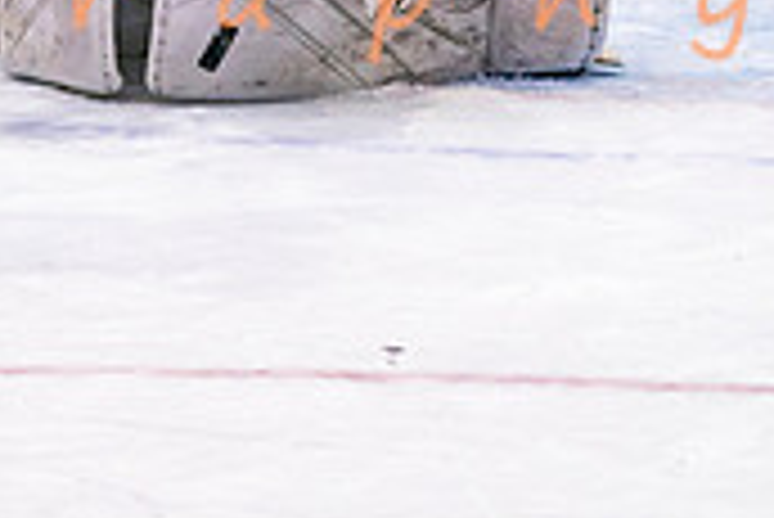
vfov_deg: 2.6
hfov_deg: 3.9
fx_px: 11490
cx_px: 17
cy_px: -200
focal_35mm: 534
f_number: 2.8
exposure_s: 1/640
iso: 640
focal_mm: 123
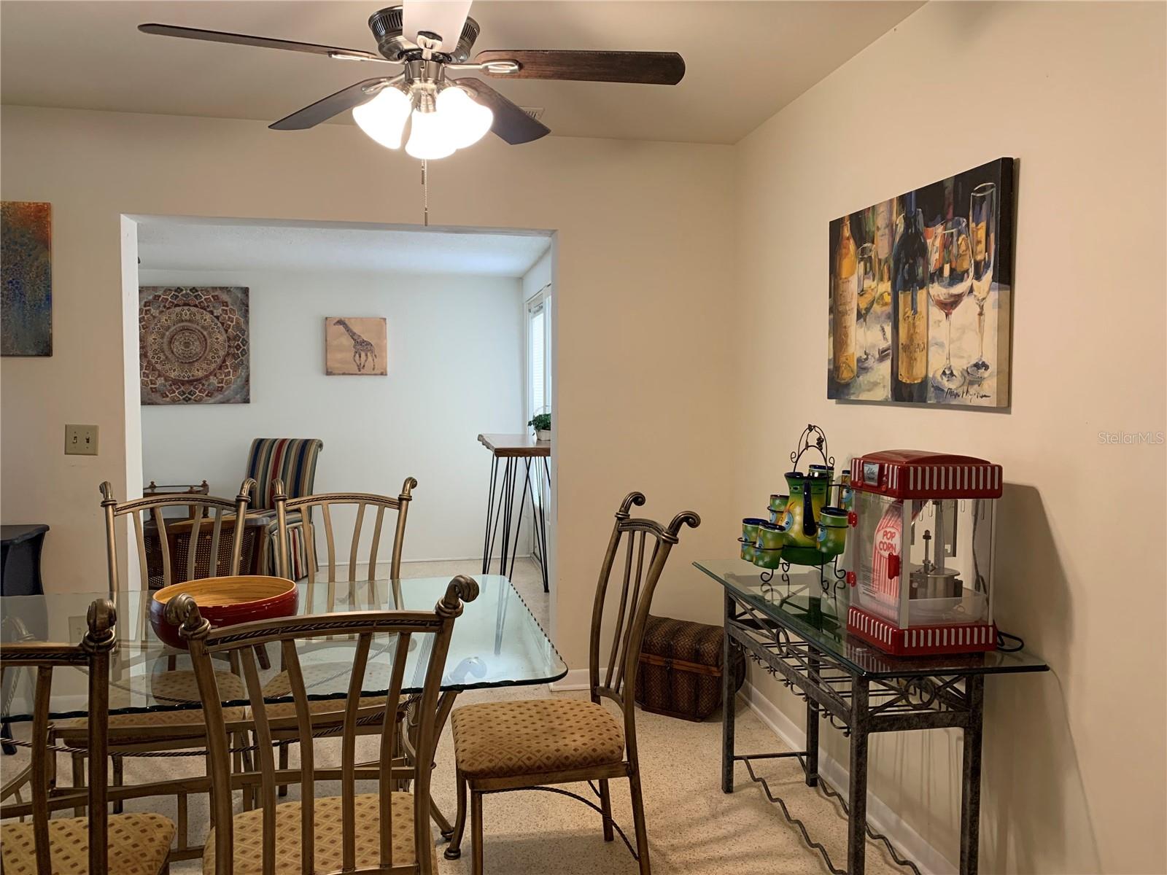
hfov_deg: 67.3
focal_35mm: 26
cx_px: 584
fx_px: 877
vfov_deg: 53.1
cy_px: 438
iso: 125
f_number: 1.8
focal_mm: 4.2
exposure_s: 1/60
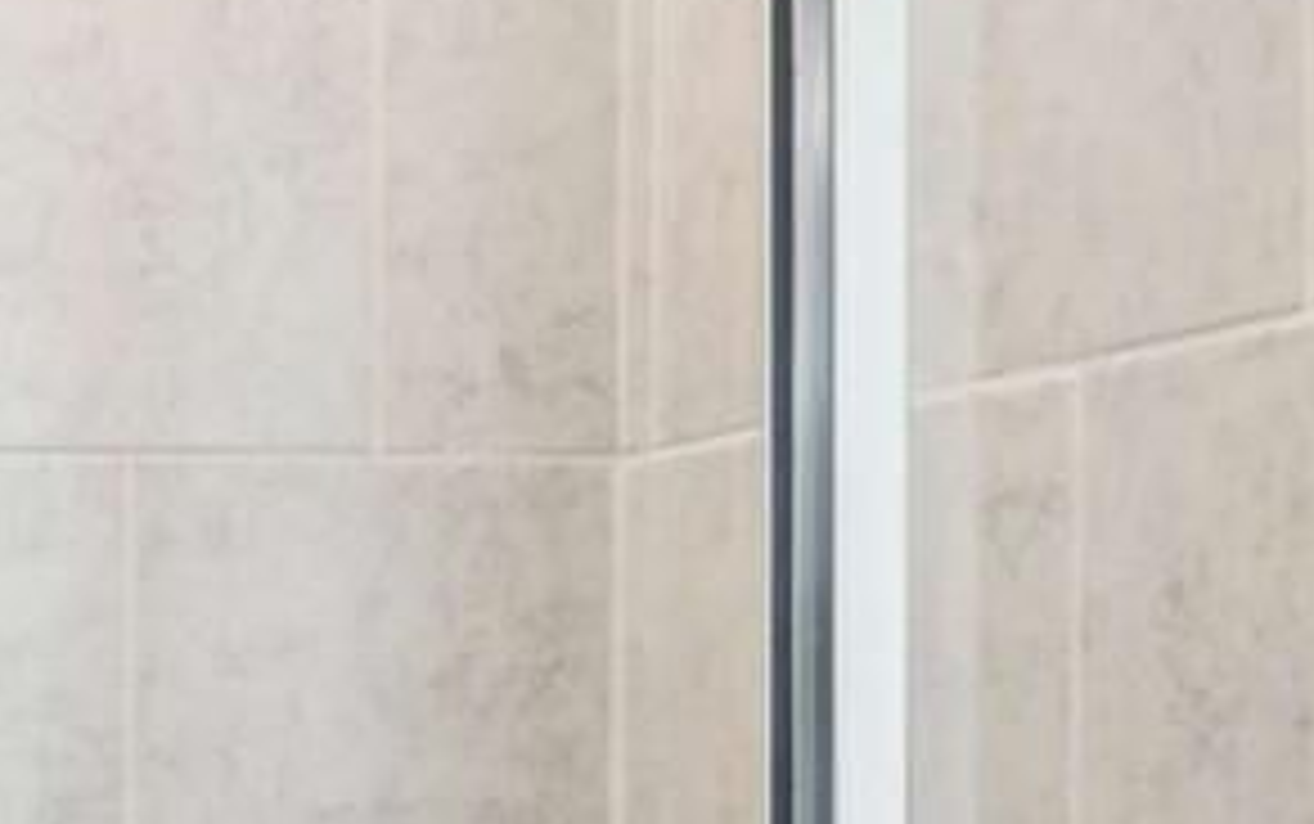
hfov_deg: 28.7
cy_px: 653
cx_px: -4
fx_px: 2401
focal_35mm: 67
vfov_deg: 19.3
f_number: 8
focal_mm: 16
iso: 400
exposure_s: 1/6
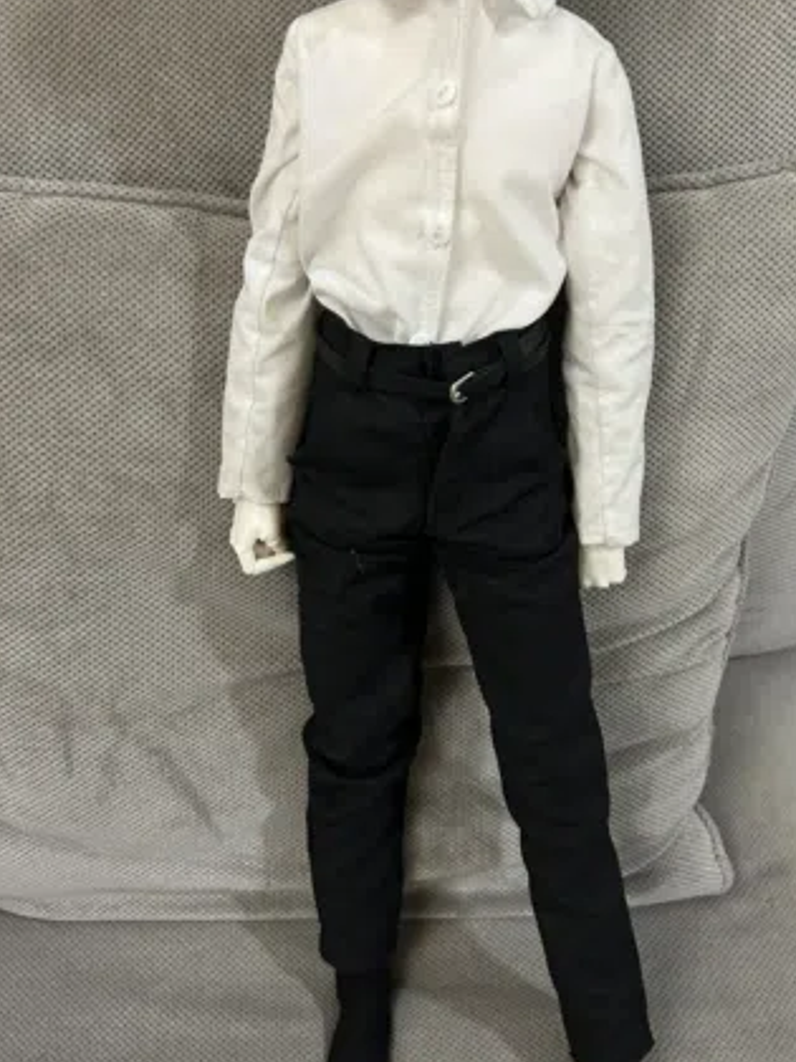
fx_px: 1012
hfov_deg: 42.9
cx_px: 417
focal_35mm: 33
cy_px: 449
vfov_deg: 55.1
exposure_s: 1/50
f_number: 1.5
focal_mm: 5.7
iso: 250
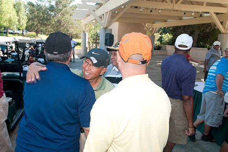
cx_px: 107
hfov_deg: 65.7
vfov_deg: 46.7
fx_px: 176
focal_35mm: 28
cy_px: 75
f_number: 5
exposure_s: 1/80
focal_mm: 17
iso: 200
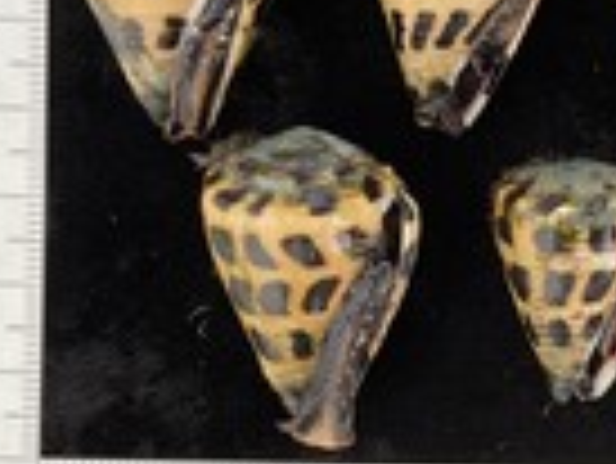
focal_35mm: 74
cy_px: 232
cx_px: 499
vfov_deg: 19.9
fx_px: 1318
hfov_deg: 25.8
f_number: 1.8
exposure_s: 1/60
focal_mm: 3
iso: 40
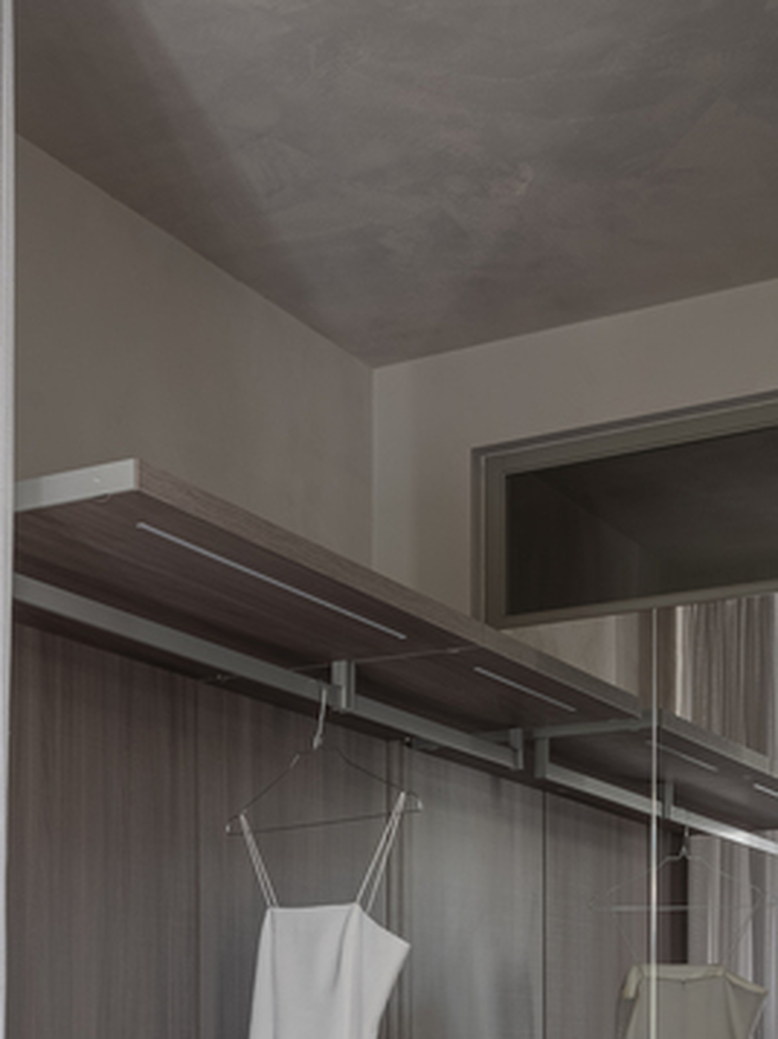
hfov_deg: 21.7
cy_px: 1135
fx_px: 1980
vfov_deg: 27.1
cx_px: 80
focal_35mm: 66
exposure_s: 1/10
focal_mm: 24
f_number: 13
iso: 200
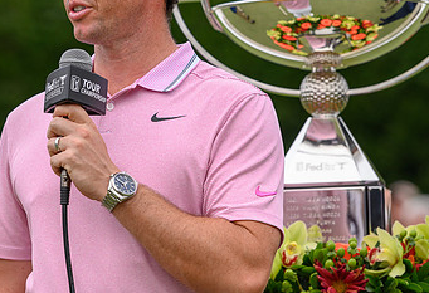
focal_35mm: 343
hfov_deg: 6.0
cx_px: 127
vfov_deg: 4.1
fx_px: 4119
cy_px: 9
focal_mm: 170
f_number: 4
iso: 250
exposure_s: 1/320
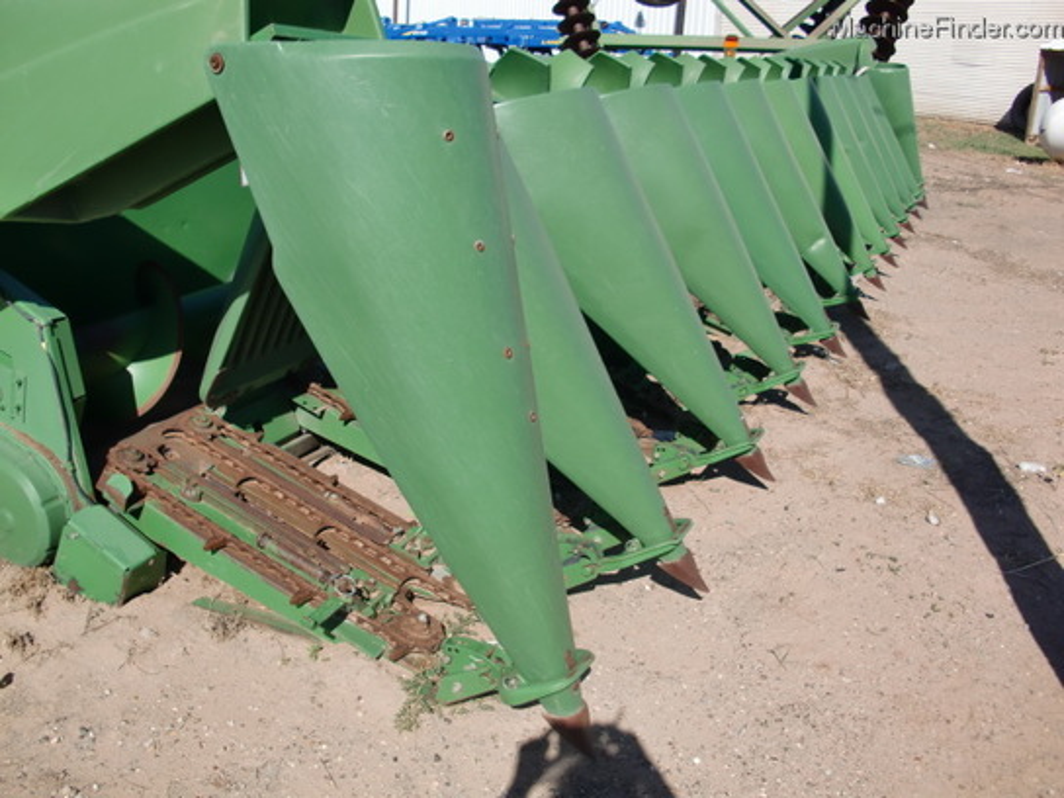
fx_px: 1107
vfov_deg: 39.7
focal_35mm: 36
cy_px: 399
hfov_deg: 51.4
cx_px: 532
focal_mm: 6.3
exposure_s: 1/200
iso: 64
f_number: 7.9
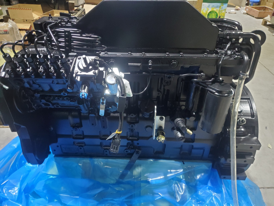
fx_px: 206
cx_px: 137
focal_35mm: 26
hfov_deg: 67.3
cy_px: 103
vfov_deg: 53.1
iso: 500
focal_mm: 4.3
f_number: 1.5
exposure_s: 1/50
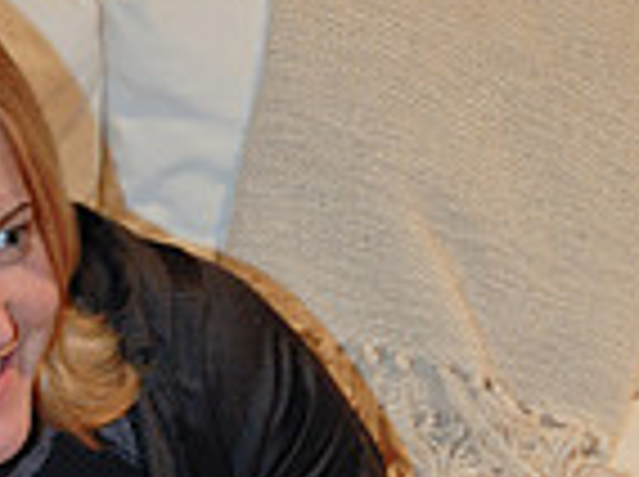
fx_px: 3207
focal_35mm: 174
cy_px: 945
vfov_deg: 8.1
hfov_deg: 11.4
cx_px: 227
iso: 250
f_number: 4.2
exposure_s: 1/10
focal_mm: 38
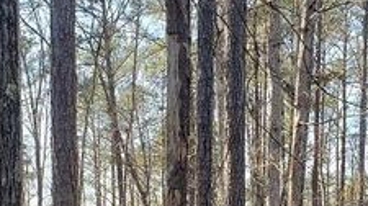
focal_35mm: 63
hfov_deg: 33.4
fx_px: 614
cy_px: 261
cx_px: 173
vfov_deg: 17.9
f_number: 2.4
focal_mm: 4.3
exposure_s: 1/187
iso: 50
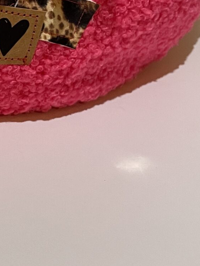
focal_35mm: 89
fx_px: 686
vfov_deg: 21.9
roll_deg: -0.4
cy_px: 82
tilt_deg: -26.7
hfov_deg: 15.7
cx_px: -66
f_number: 1.6
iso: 200
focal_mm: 4.2
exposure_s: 1/50
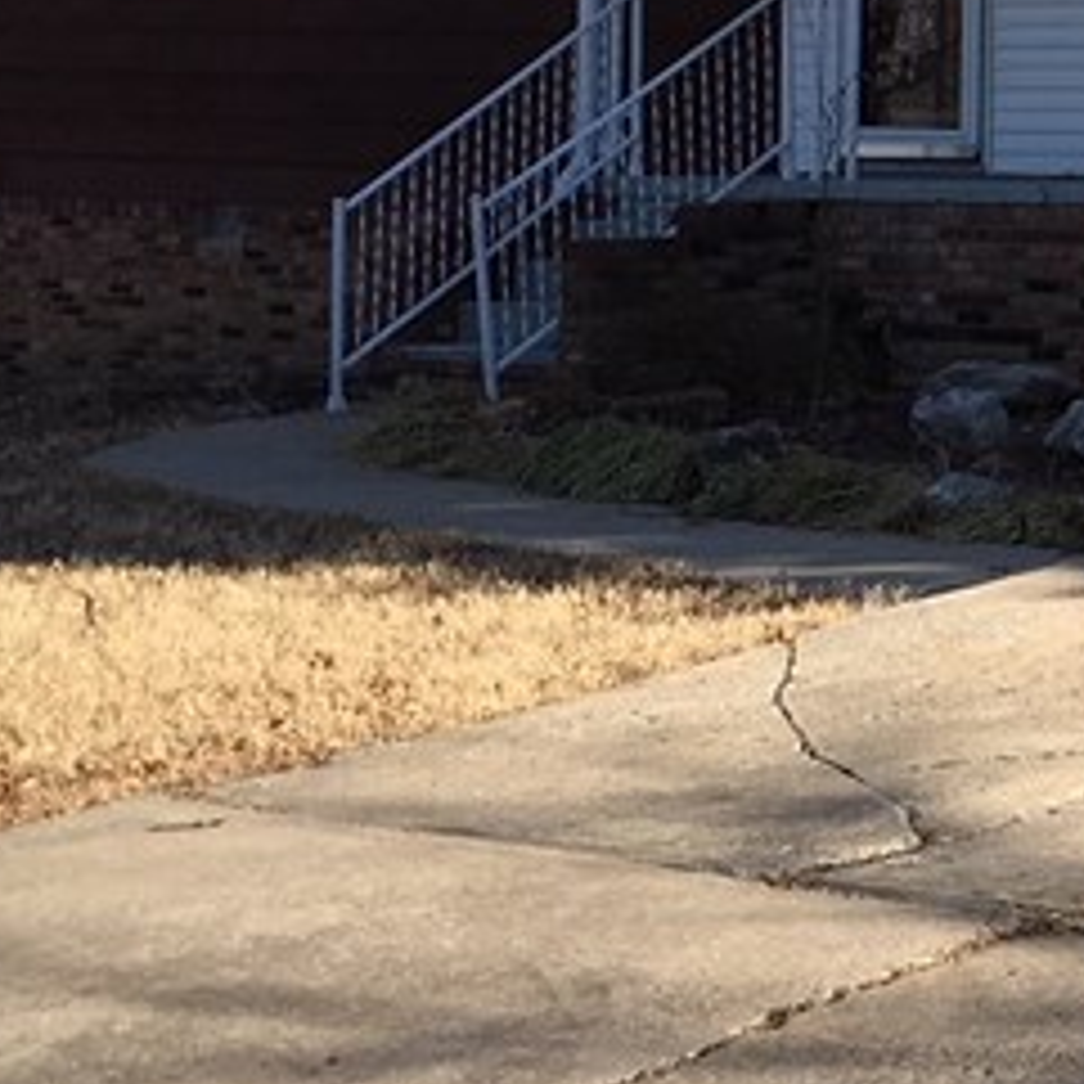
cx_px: 1871
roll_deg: -0.4
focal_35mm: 109
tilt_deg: +2.3
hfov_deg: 14.3
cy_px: 144
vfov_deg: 15.8
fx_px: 3862
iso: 25
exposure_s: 1/699
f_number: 2.2
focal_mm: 4.15
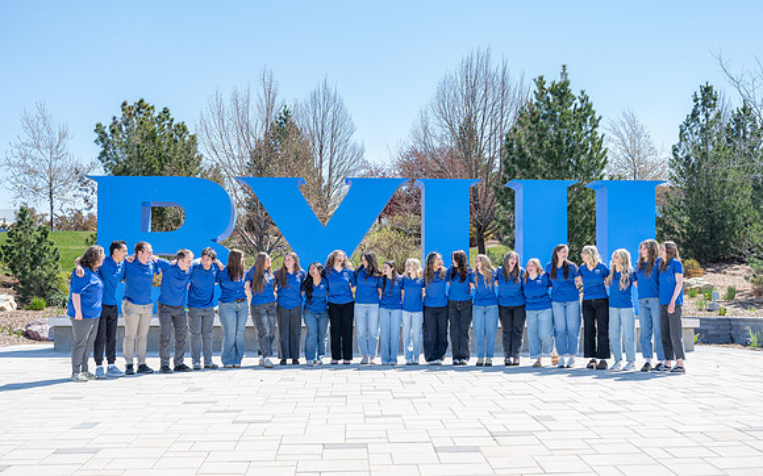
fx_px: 868
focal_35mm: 42
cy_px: 285
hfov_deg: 47.4
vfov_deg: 30.6
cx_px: 383
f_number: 4.5
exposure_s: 1/320
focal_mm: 36
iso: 100
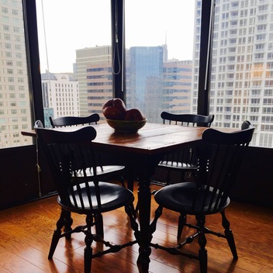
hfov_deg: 47.2
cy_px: 174
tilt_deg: -11.5
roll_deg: +0.4
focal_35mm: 35
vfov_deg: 46.7
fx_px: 312
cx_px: 136
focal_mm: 4.15
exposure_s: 1/50
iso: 32
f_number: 2.2
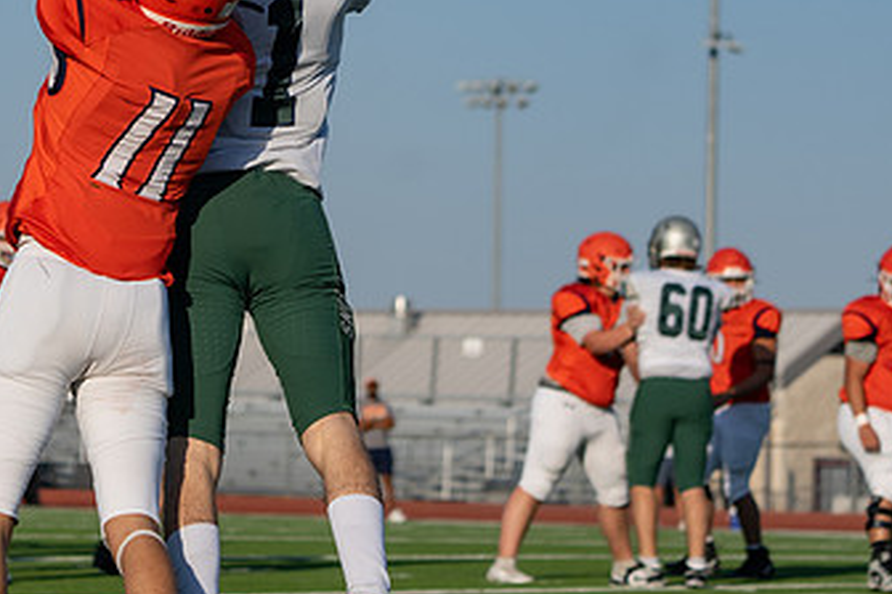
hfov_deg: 10.2
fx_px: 5005
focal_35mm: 202
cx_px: 188
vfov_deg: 6.8
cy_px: 96
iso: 125
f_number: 4.5
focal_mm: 100
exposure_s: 1/1250
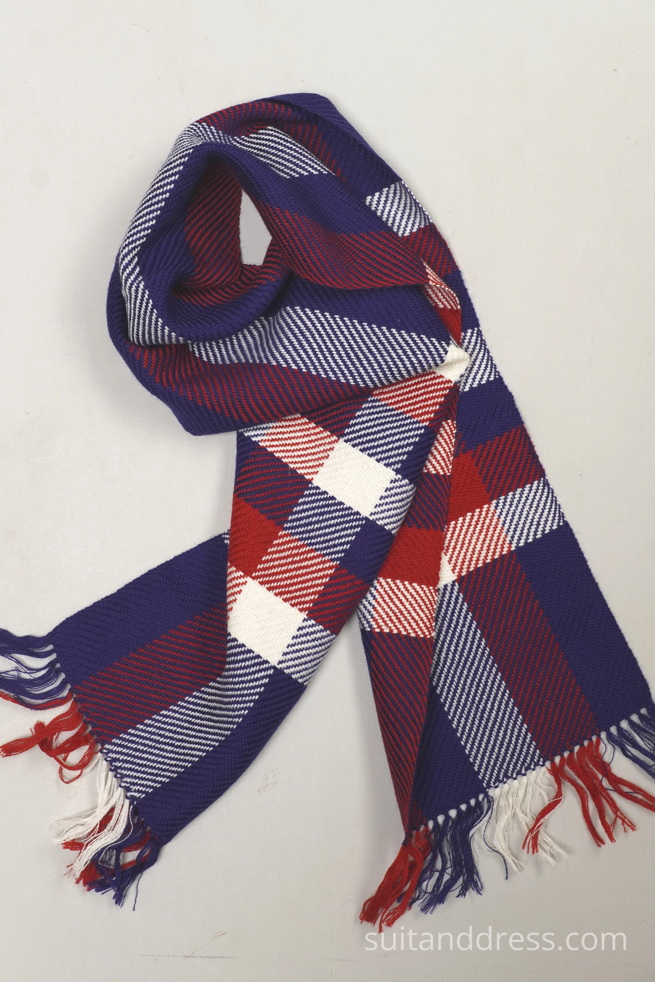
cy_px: 485
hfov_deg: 27.5
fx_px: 1337
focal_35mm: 49
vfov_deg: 40.3
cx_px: 321
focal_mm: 32
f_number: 8
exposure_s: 1/30
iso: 500
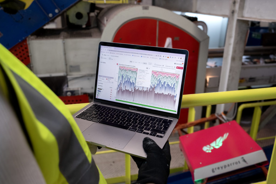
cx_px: 138
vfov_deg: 42.3
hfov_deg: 60.3
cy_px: 92
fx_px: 238
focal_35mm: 31
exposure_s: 1/250
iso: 1000
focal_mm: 20.5
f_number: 3.2
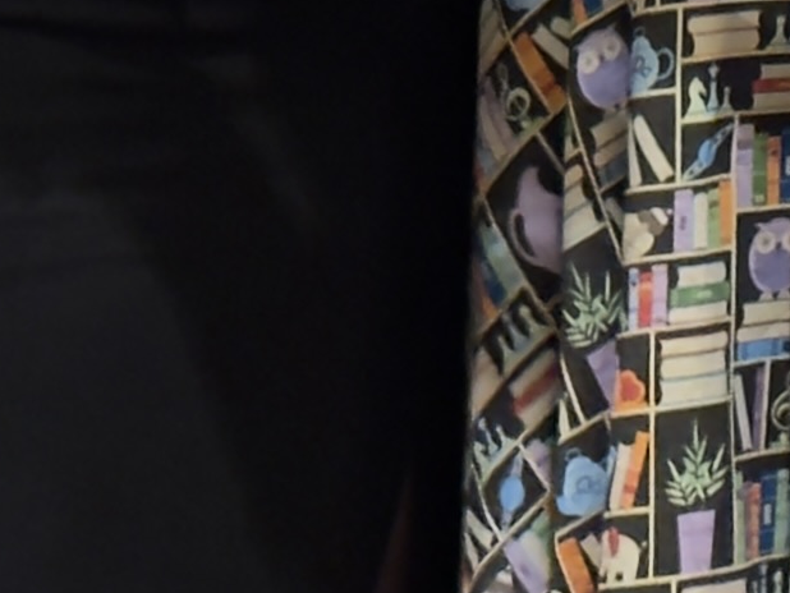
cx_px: 697
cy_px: -776
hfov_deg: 6.3
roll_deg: +0.2
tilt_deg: +3.1
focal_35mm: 313
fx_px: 7146
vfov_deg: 4.6
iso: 640
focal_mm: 6.76
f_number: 1.78
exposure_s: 1/24
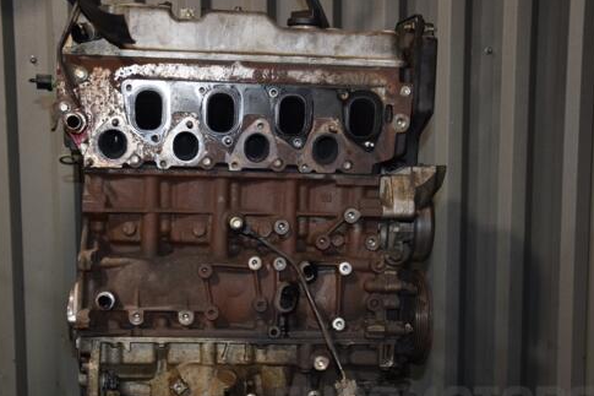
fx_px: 858
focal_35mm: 52
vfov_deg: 25.9
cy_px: 242
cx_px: 252
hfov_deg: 38.1
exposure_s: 1/60
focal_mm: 28
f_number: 5
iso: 800
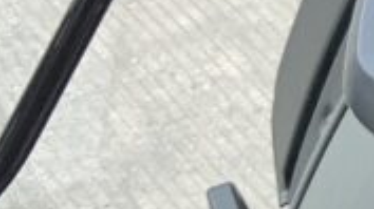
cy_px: -319
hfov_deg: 10.0
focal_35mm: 183
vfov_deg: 6.3
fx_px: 1812
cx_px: 951
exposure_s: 1/283
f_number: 1.8
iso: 16
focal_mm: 3
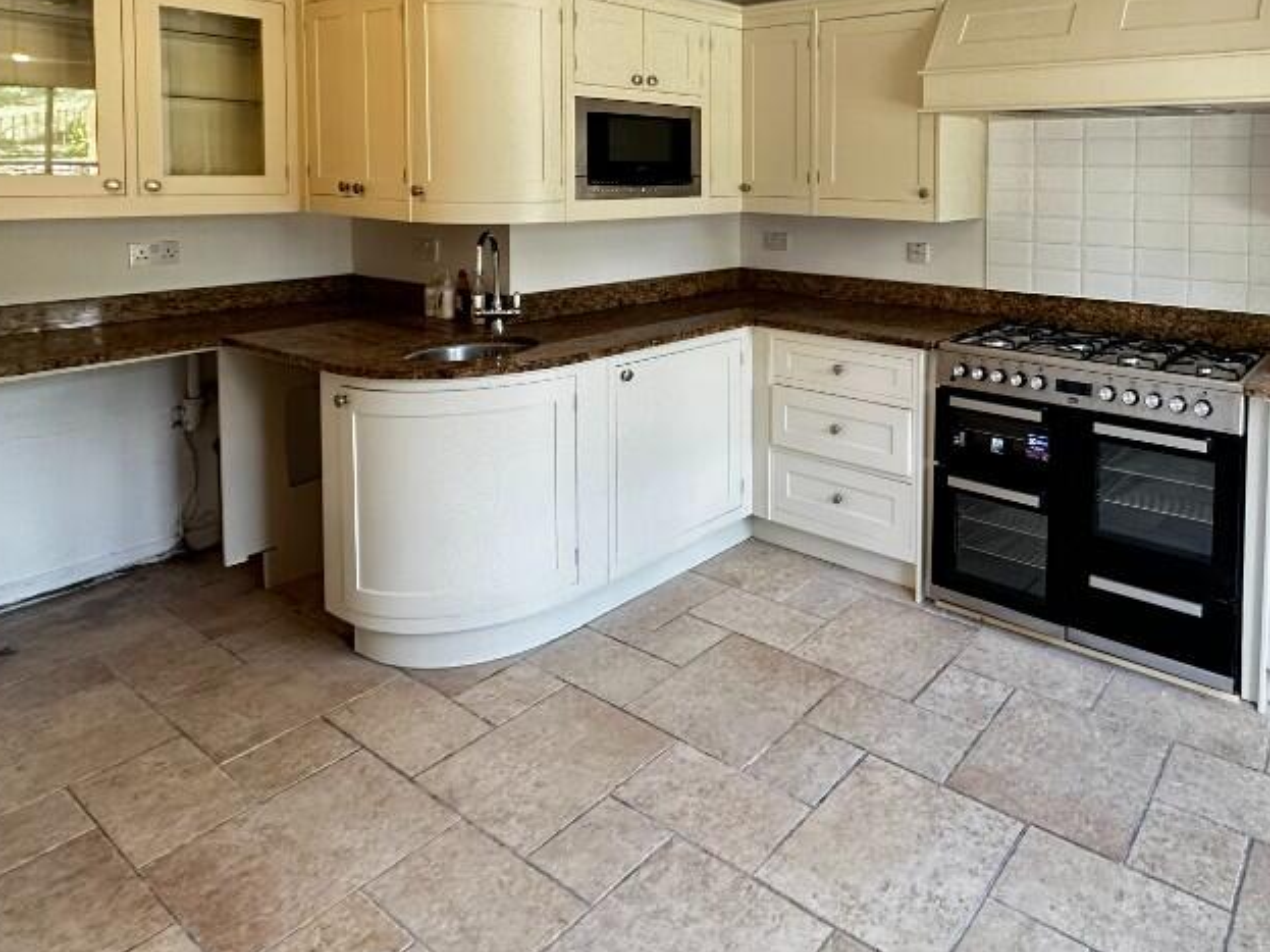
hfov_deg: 70.1
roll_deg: -0.6
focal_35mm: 23
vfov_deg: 55.3
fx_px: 844
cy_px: 210
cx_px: 917
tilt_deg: -2.5
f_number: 2.2
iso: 320
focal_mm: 2.22
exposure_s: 1/78
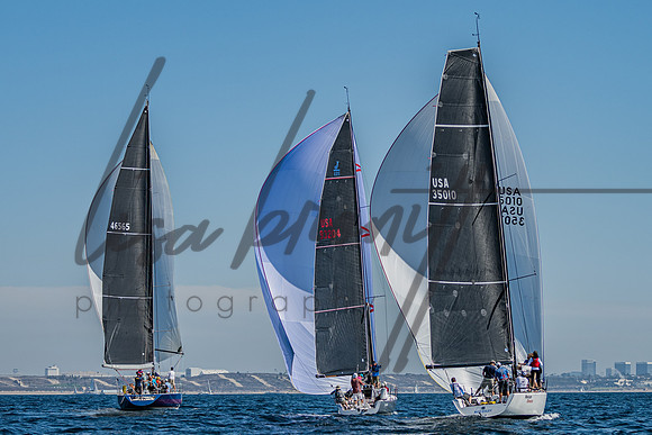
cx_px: 405
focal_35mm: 148
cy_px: 167
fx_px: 2683
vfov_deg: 9.3
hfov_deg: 13.8
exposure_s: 1/1600
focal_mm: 80
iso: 100
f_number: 4.5
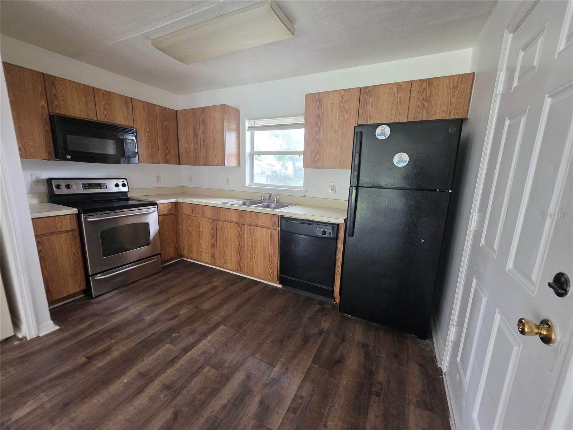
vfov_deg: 89.9
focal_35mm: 13
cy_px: 215
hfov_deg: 106.2
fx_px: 215
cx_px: 286
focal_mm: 2.2
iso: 320
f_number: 1.9
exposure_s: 1/60
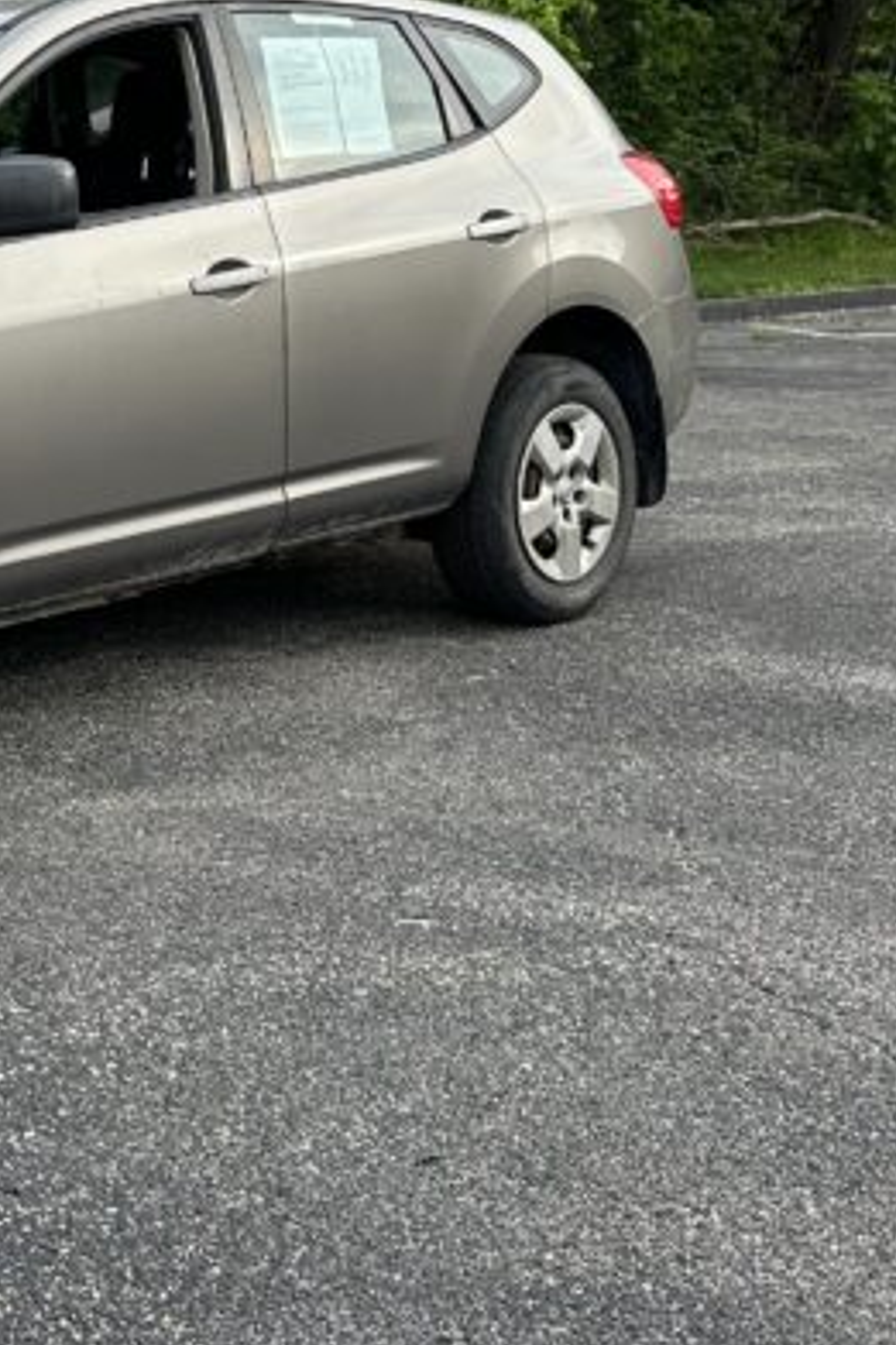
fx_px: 1906
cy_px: 158
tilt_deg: -5.5
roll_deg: -0.9
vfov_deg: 36.7
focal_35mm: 51
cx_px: -130
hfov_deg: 24.4
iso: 80
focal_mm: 6.86
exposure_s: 1/704
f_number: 1.78
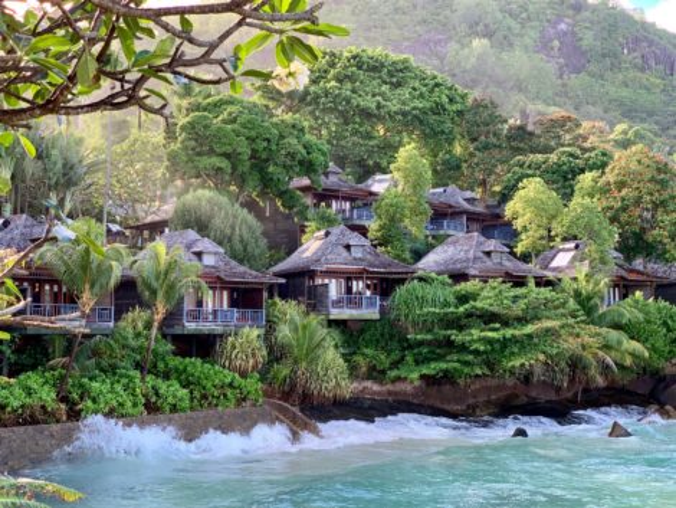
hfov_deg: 36.8
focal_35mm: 52
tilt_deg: +6.1
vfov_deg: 28.1
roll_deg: -0.8
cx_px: 338
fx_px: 1016
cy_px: 254
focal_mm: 6
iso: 16
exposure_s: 1/58
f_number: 2.4
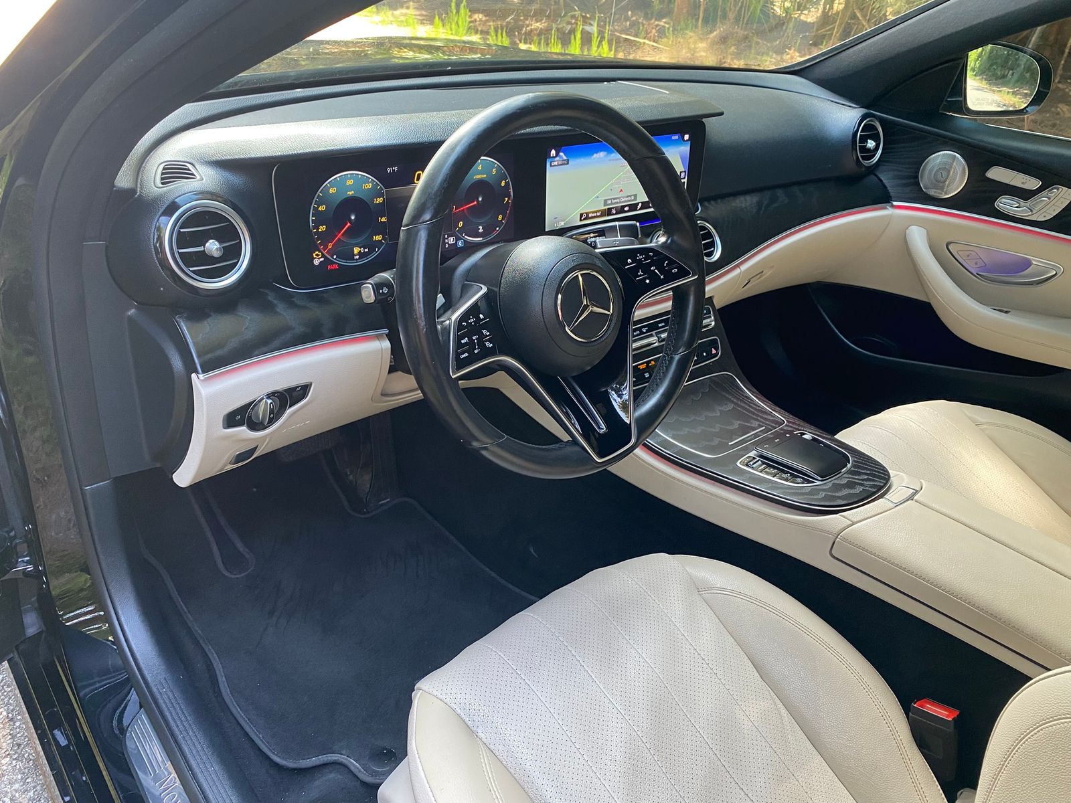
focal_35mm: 26
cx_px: 536
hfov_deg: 67.3
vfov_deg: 53.1
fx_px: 804
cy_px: 402
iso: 125
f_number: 1.8
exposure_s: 1/89
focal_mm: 4.25
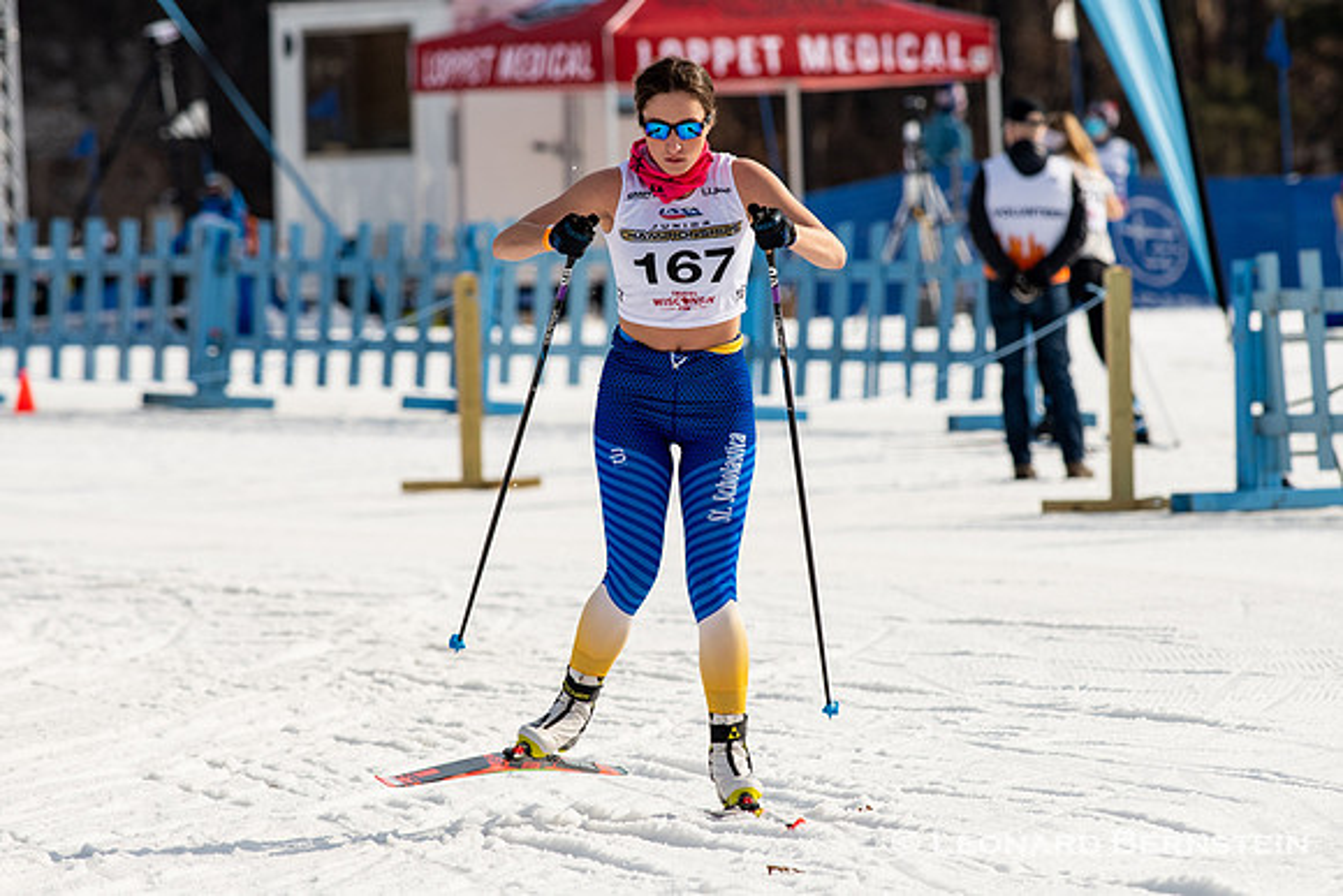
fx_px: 16791
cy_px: 448
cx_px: 672
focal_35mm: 450
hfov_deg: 4.6
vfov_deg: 3.1
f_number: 6.3
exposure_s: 1/2000
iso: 400
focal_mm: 300
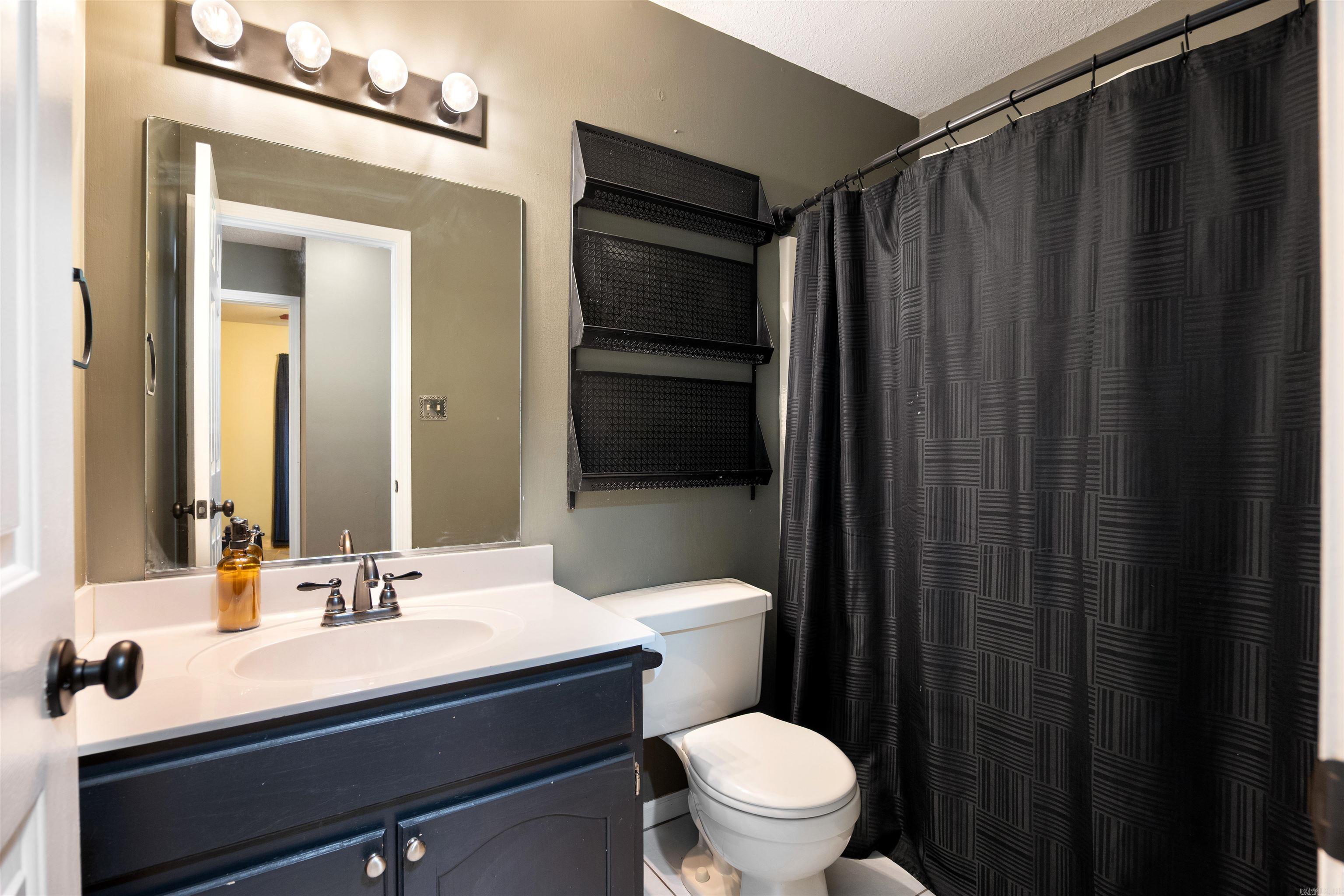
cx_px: 672
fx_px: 597
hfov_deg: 96.7
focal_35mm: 16
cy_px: 448
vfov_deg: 73.7
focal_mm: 16
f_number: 5.6
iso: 1250
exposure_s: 1/5
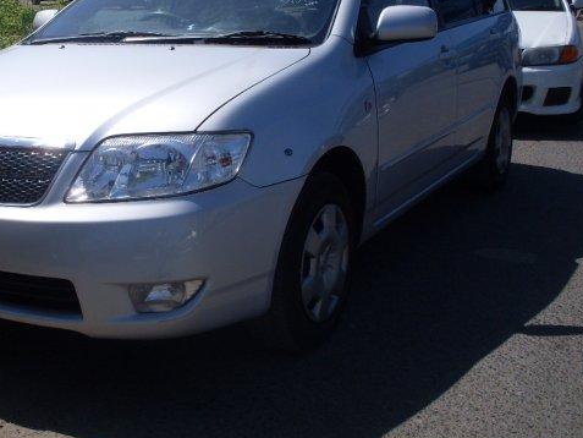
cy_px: 154
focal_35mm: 51
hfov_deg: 37.1
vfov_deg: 28.4
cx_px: 196
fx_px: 859
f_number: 8.4
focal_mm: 6.3
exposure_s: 1/350
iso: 80
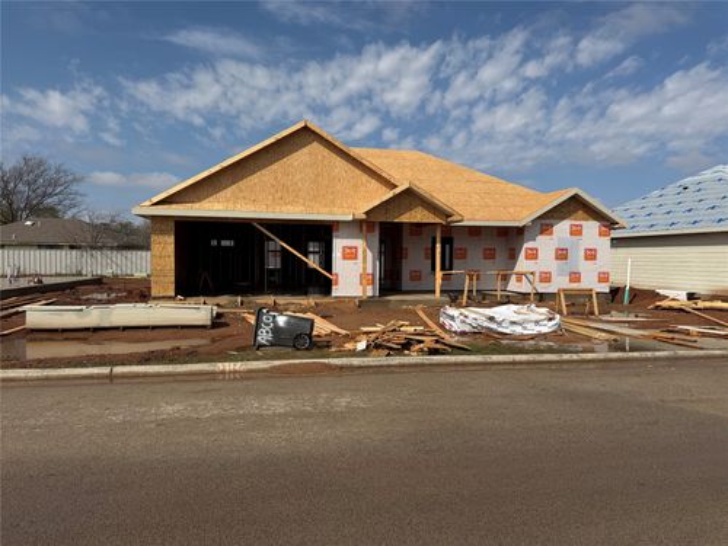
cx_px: 364
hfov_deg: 71.6
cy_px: 273
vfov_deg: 56.8
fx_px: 505
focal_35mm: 24
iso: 80
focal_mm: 6.76
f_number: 1.78
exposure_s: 1/8130
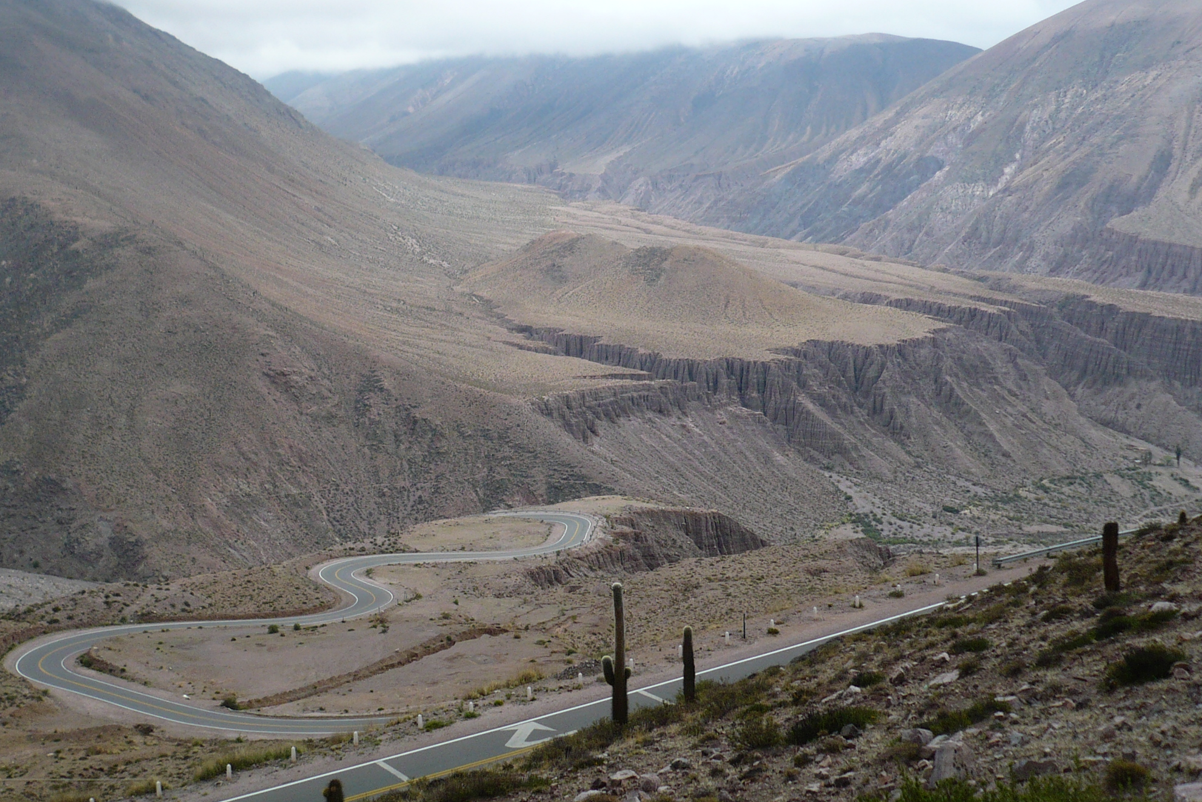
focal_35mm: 47
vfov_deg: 28.6
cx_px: 515
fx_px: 1569
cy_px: 343
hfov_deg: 41.8
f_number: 2.8
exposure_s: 1/200
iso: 100
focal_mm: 5.8
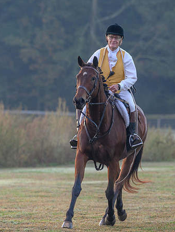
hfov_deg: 4.4
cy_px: 97
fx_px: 2268
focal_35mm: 337
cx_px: 78
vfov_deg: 5.9
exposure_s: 1/250
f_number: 4
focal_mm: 200
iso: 800
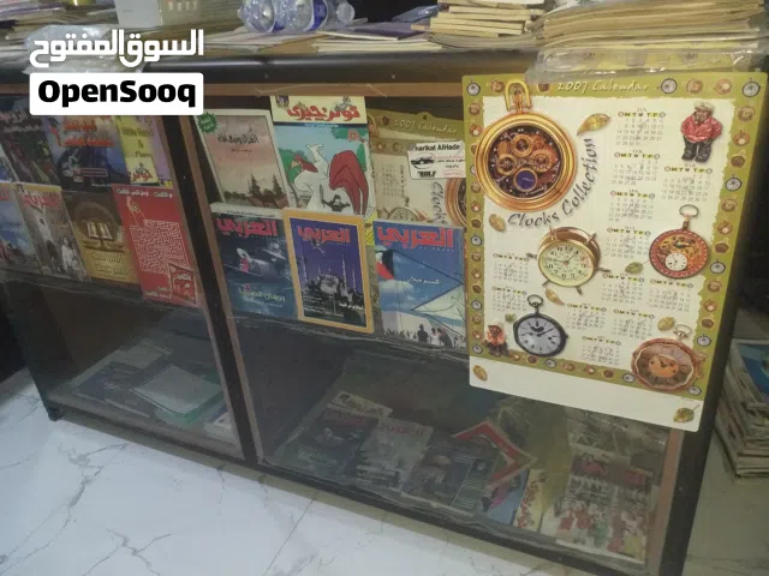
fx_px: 578
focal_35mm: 26
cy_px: 288
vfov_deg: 53.1
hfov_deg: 67.3
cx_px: 384
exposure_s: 1/50
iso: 200
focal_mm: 3.6
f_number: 1.9
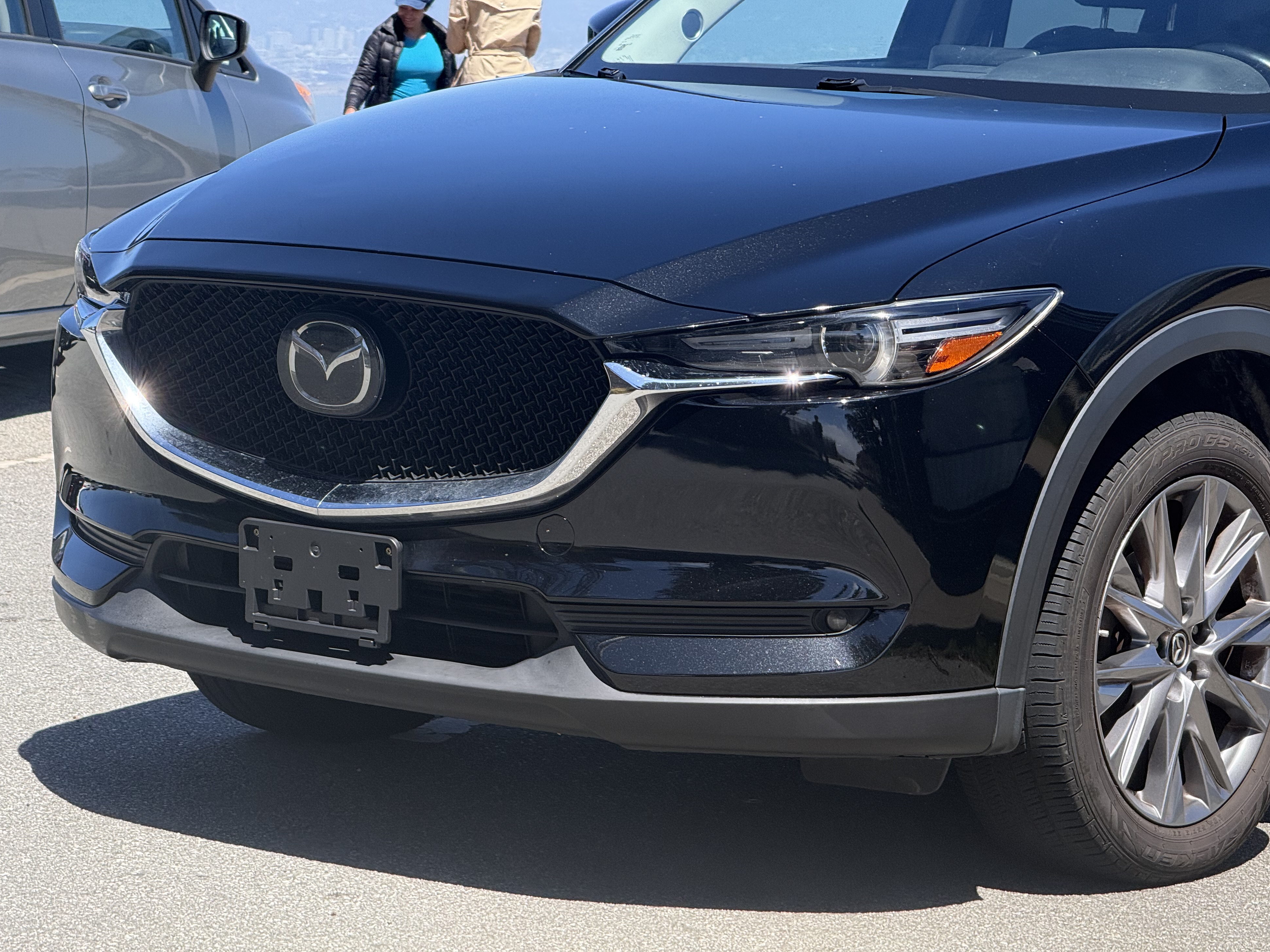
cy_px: 461
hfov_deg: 15.9
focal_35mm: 124
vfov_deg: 12.0
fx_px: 4549
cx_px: 652
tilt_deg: -4.8
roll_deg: -2.0
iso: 50
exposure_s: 1/1004
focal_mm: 15.66
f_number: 2.8
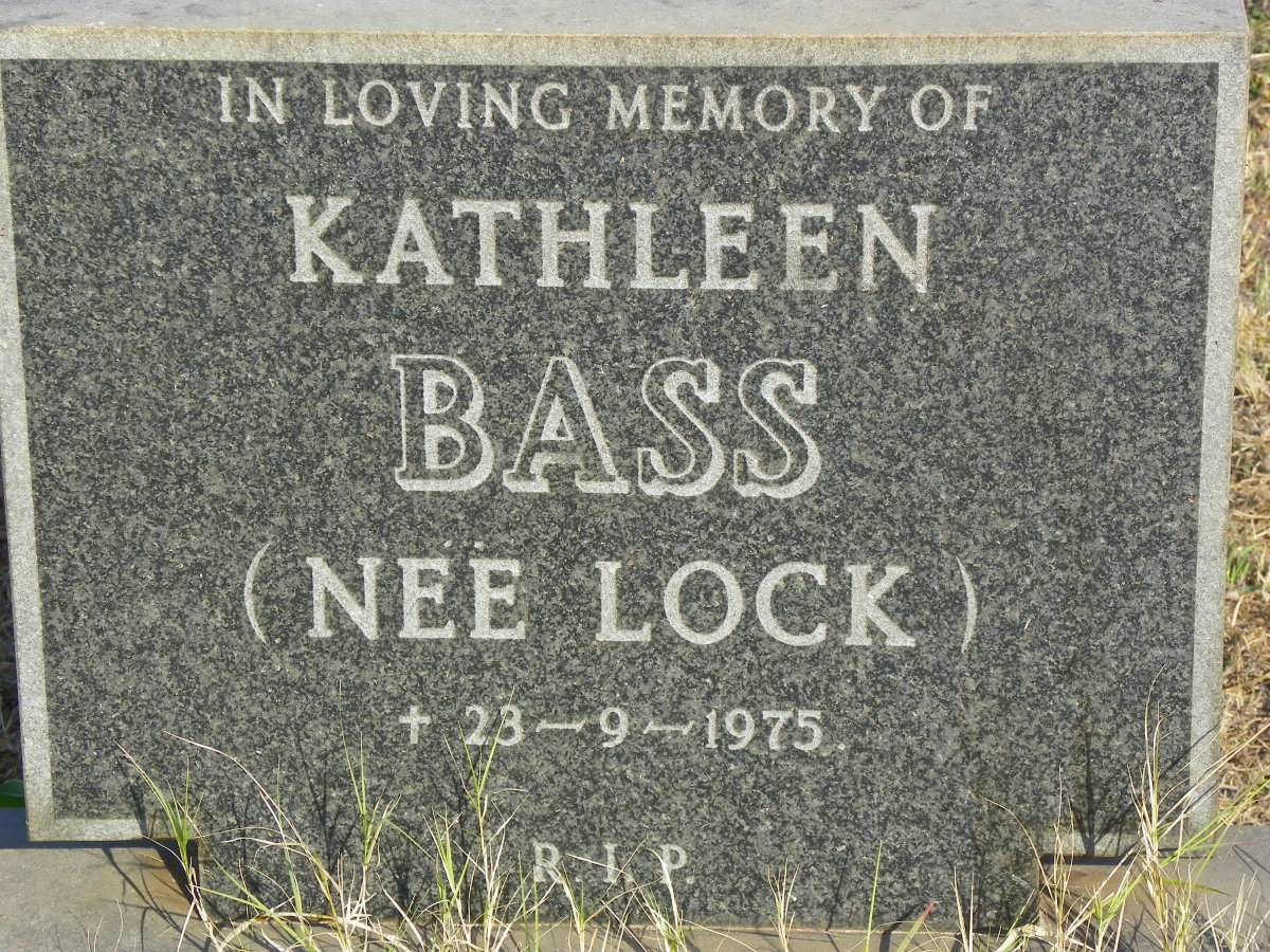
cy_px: 476
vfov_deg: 11.5
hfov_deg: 15.3
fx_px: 4733
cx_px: 635
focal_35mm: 129
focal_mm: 23
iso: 64
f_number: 4.5
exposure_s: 1/200
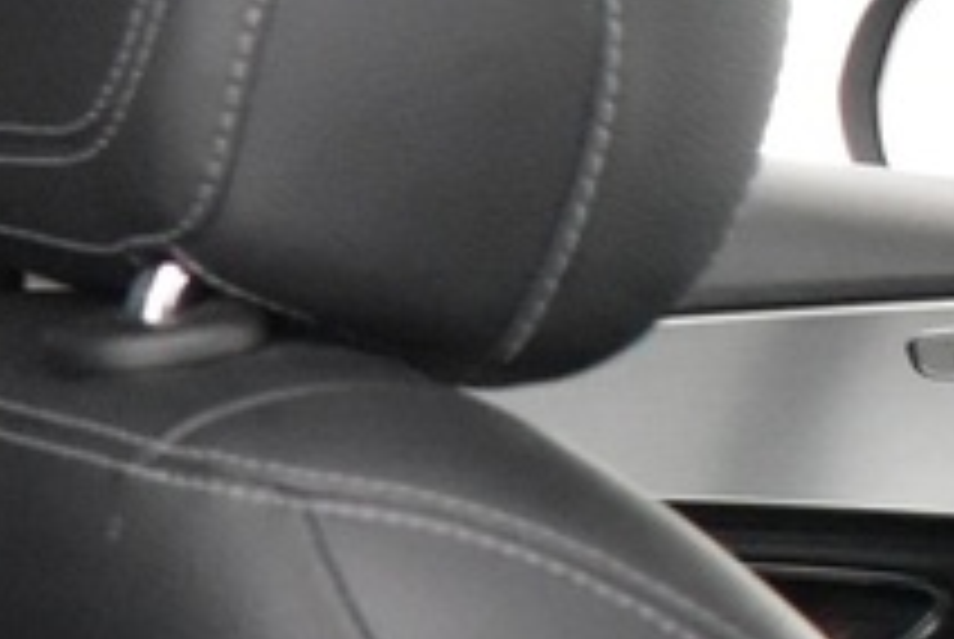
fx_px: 5467
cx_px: -778
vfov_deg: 6.5
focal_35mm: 206
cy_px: 1202
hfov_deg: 9.5
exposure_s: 1/15
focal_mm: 18
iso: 3200
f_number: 3.5
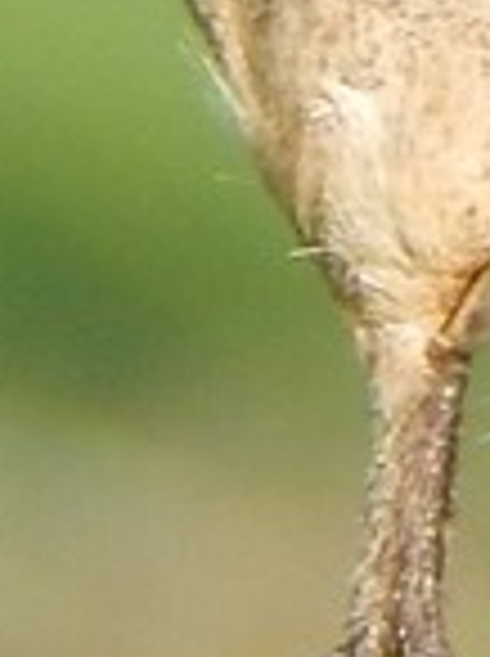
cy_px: -270
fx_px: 20141
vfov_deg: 1.9
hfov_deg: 1.4
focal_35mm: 1064
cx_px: 519
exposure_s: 1/320
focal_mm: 32.8
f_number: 5.3
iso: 125
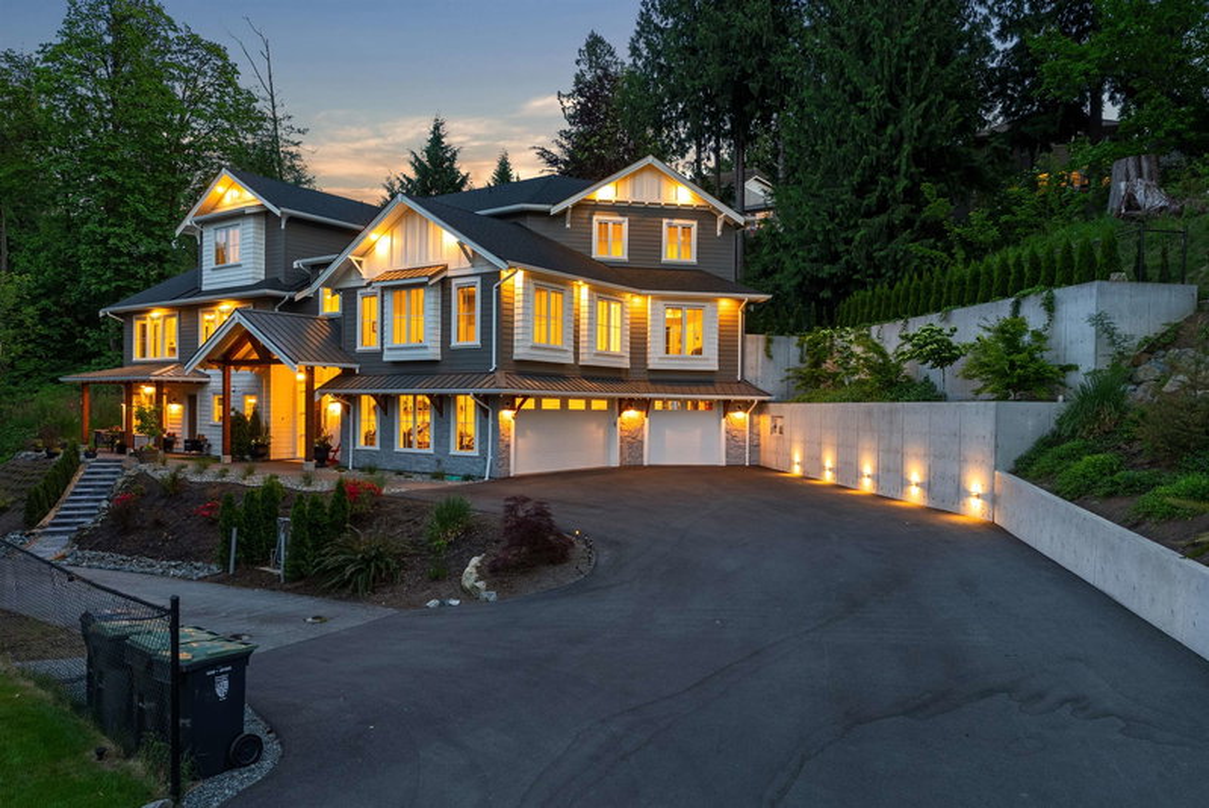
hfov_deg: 73.7
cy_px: 404
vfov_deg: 53.2
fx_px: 807
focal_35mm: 24
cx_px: 604
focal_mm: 24
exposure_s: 3.2
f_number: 11
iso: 100
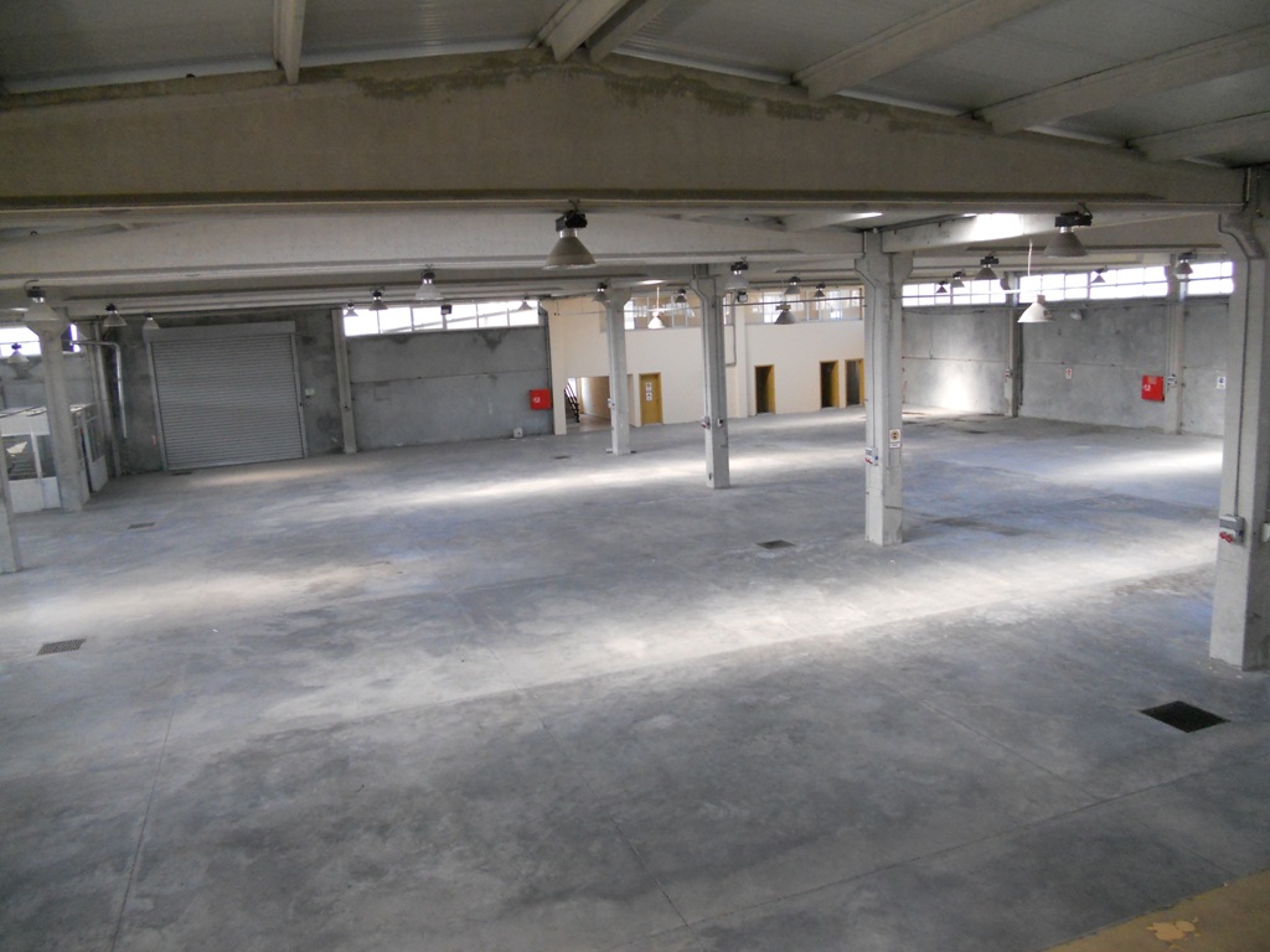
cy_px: 476
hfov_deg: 65.3
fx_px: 991
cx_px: 635
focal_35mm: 27
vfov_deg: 51.4
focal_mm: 4.9
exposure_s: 1/125
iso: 320
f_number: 3.2
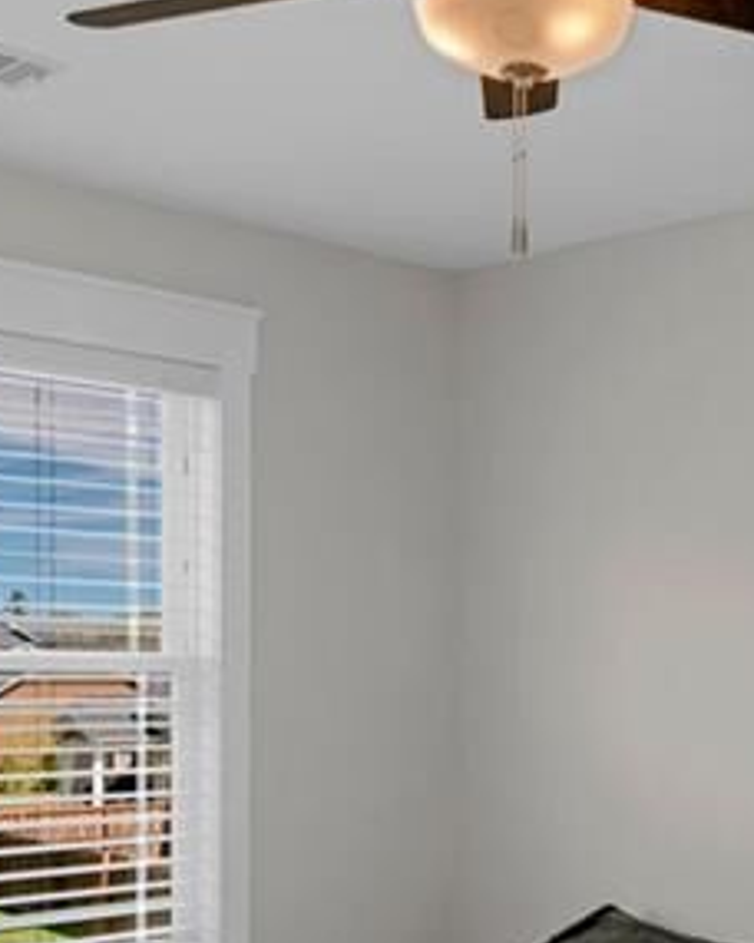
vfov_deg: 33.4
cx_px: 638
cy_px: 653
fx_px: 1553
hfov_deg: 26.6
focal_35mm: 56
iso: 250
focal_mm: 11
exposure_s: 1/30
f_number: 7.1
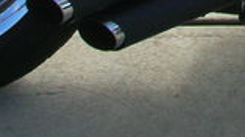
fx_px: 1259
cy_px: -221
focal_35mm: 194
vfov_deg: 5.9
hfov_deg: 10.8
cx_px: 321
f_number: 8.5
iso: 50
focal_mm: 5.8
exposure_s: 1/86.5
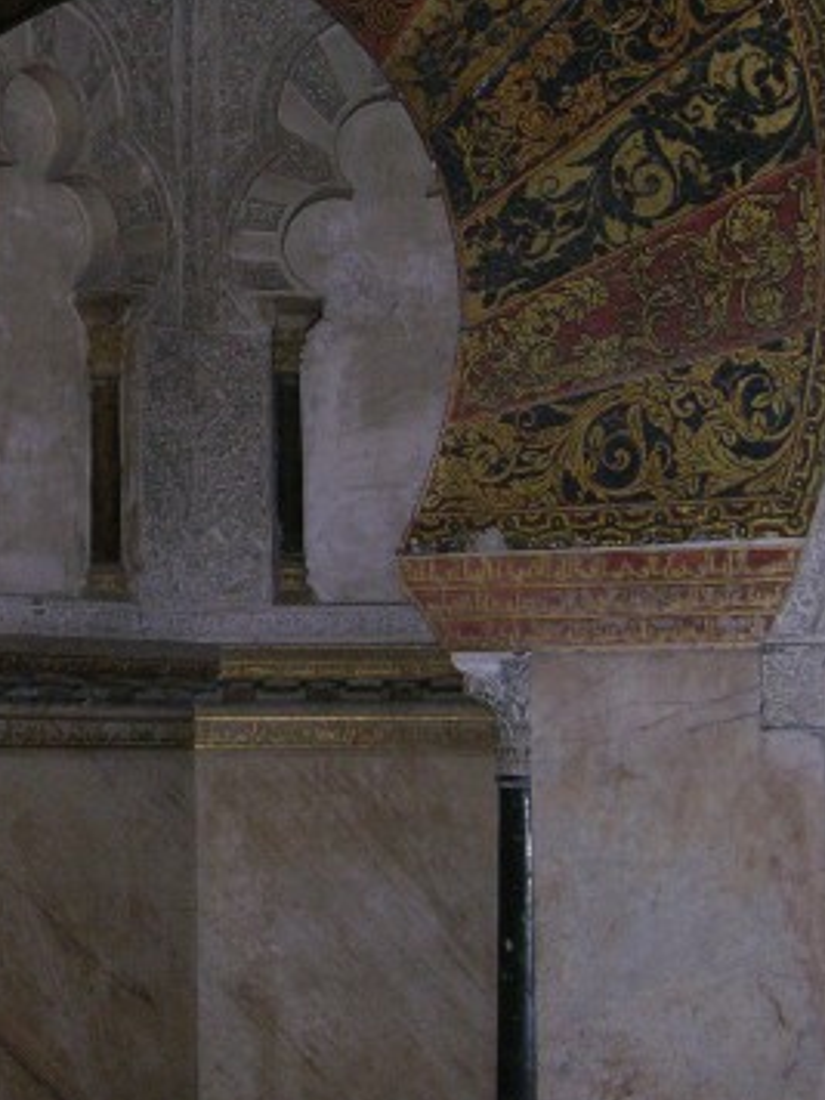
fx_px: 3432
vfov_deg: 18.2
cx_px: 111
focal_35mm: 108
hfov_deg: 13.6
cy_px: 374
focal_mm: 12.7
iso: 200
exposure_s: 1/60.1
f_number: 3
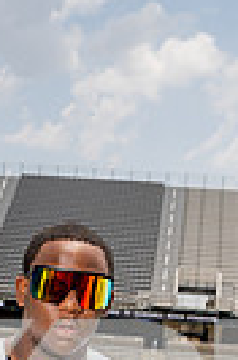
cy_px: 595
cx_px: 0
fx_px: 1116
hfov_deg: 12.0
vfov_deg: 16.2
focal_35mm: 112
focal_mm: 33
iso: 100
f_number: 7.1
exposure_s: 1/250
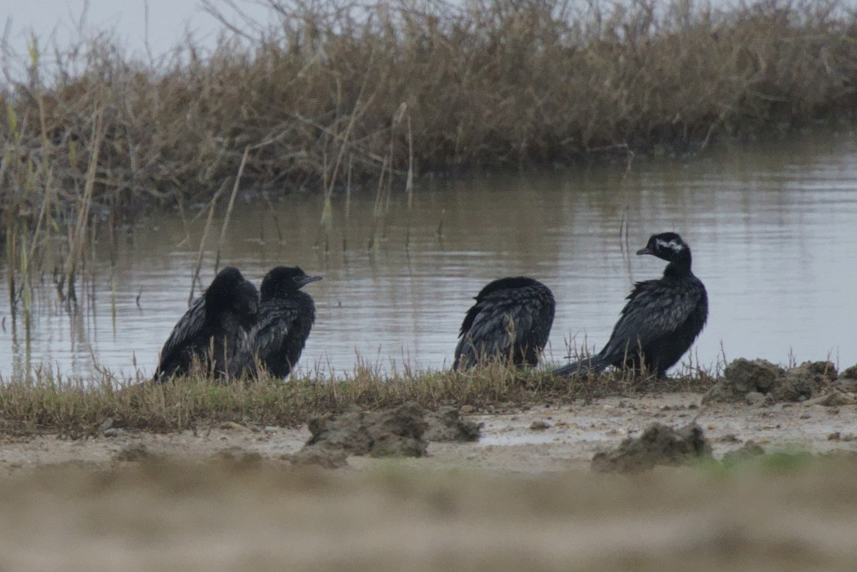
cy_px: 286
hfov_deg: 3.4
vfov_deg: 2.3
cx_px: 428
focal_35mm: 600
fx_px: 14286
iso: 2000
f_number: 6.3
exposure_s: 1/1000
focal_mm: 600
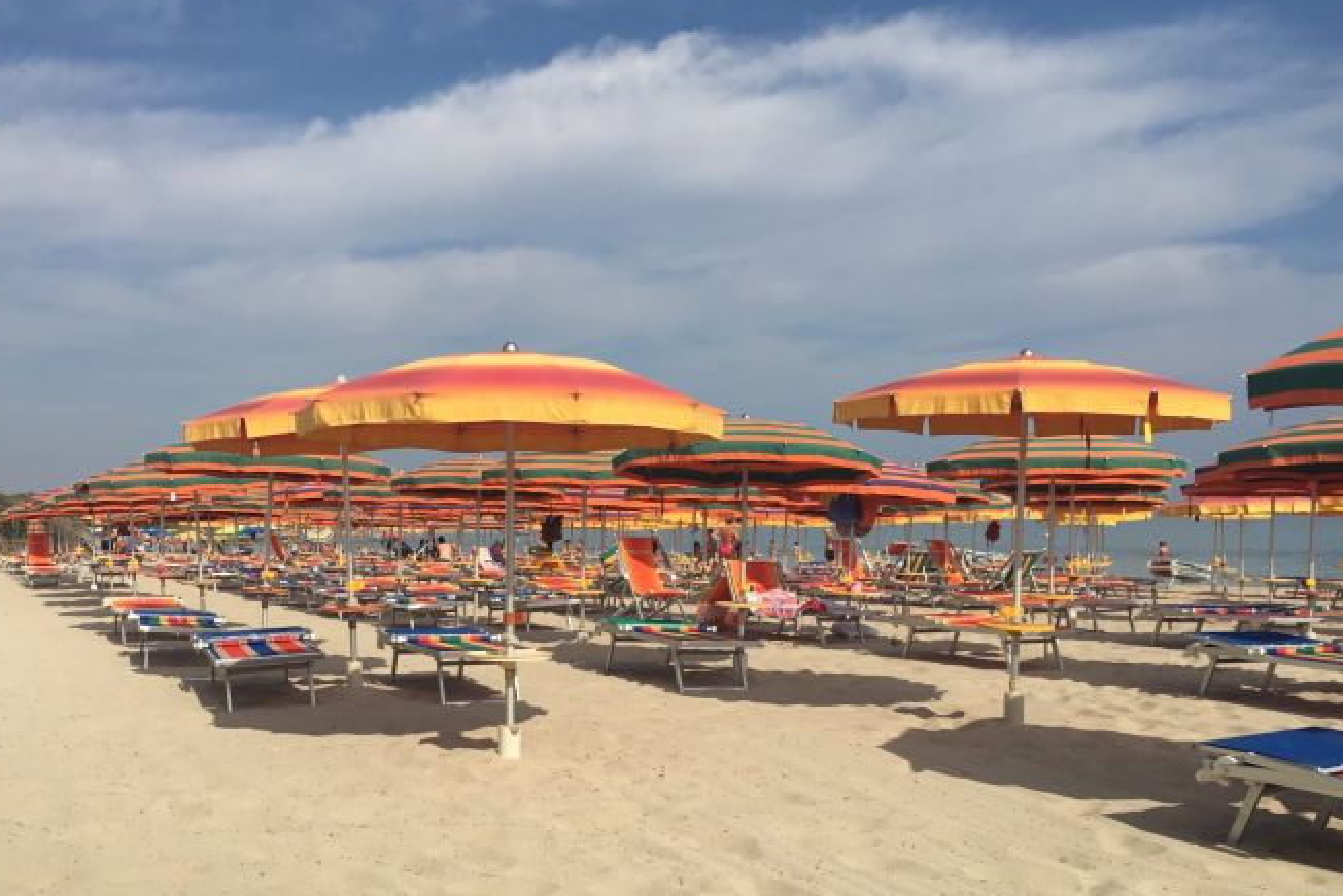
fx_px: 1381
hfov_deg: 51.8
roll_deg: +1.1
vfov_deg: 35.6
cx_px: 601
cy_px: 591
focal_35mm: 37
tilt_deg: -0.2
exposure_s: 1/2653
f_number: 2.2
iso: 25
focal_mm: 4.15
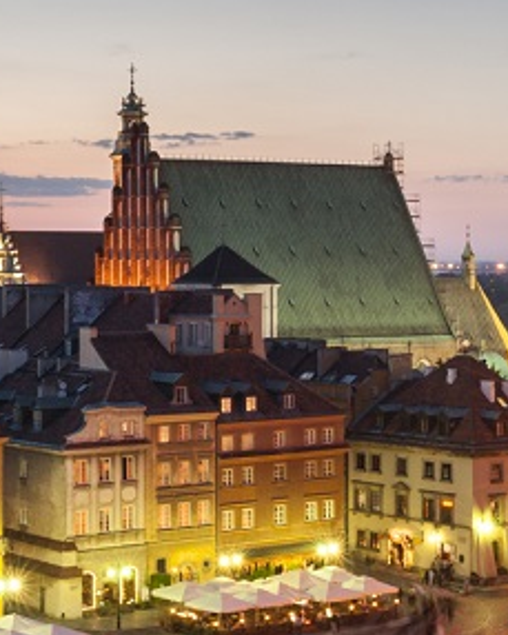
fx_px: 1784
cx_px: 152
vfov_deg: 20.0
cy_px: 493
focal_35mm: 95
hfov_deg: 16.2
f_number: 14
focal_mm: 31
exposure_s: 5
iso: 200
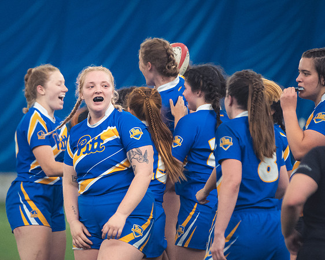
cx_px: 62
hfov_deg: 4.0
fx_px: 4655
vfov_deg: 3.2
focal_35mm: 484
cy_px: 128
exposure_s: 1/320
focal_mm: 200
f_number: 2.8
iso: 4000
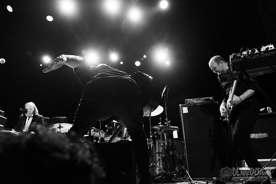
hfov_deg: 69.4
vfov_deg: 49.6
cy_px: 92
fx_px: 199
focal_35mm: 26
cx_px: 138
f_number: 3.2
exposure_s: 1/250
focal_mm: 26
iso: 2500
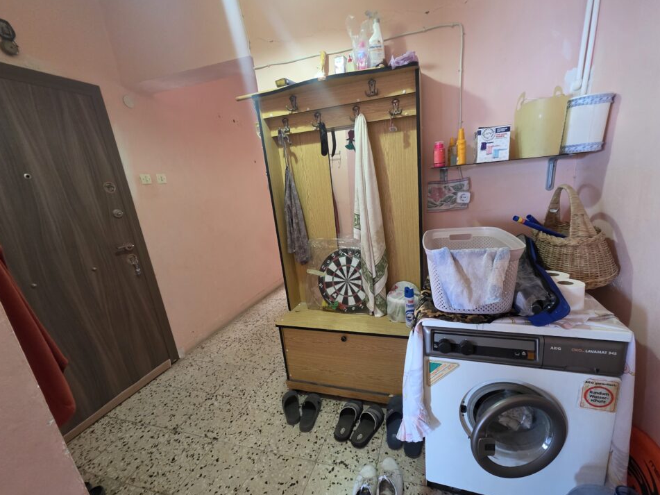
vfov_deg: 85.6
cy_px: 253
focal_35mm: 14
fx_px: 267
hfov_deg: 101.9
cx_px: 350
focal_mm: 2.2
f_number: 1.9
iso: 500
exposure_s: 1/50
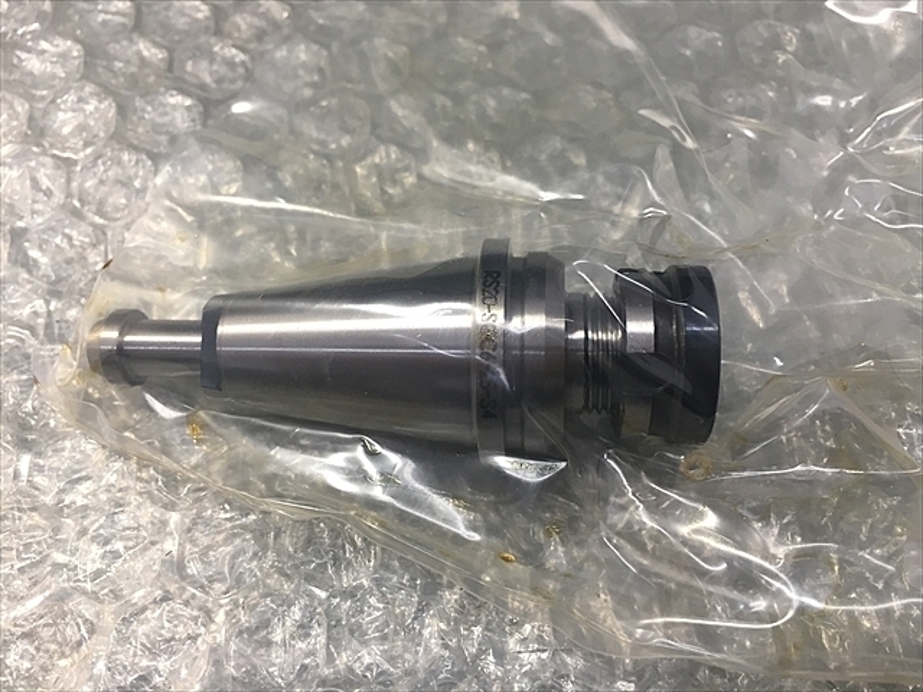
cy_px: 346
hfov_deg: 61.7
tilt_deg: -62.3
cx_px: 462
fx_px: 773
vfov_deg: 48.2
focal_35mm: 29
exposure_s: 1/33
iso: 32
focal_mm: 4.15
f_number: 2.2
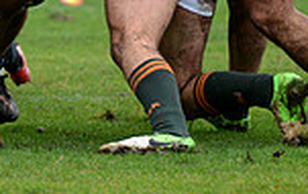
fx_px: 8864
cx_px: 90
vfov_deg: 1.3
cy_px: -144
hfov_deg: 2.0
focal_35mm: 1054
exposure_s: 1/500
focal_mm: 270
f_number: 4
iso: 1250
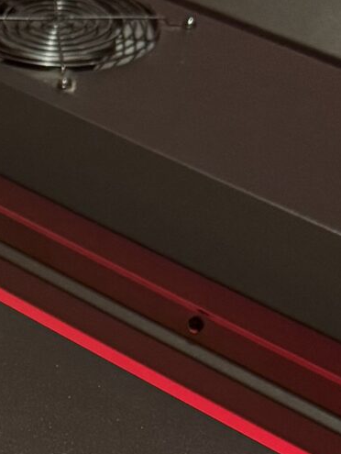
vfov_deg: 14.9
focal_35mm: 124
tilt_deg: -43.9
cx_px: -123
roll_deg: -0.1
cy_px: 644
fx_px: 1627
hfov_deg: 11.6
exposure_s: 1/50
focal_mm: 6.76
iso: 500
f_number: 1.78
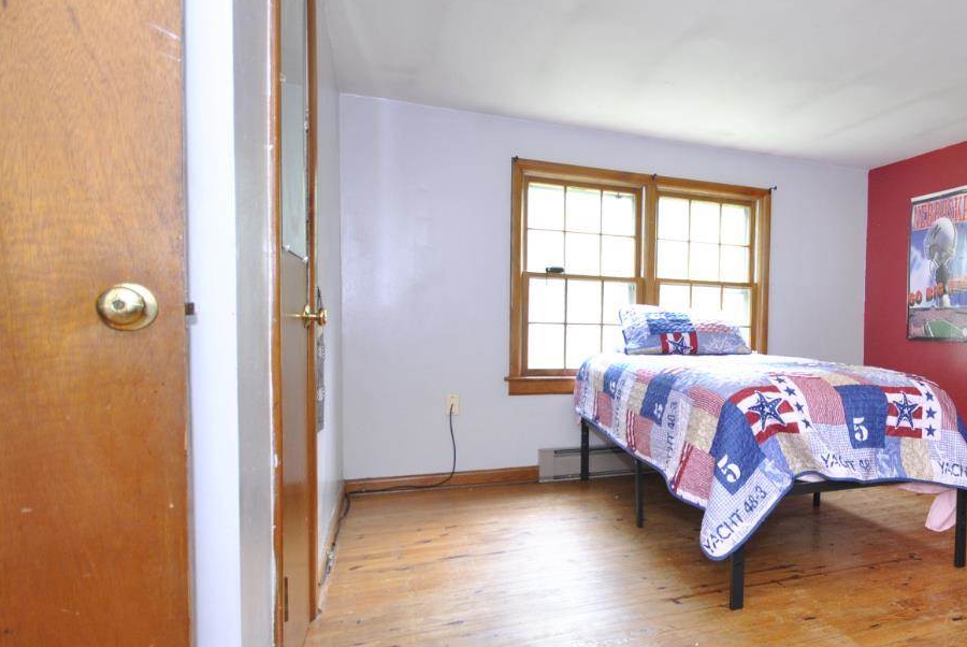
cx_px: 766
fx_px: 672
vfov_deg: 51.3
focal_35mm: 25
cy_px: 361
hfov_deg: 65.4
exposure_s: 1/15
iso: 400
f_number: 4
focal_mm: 10
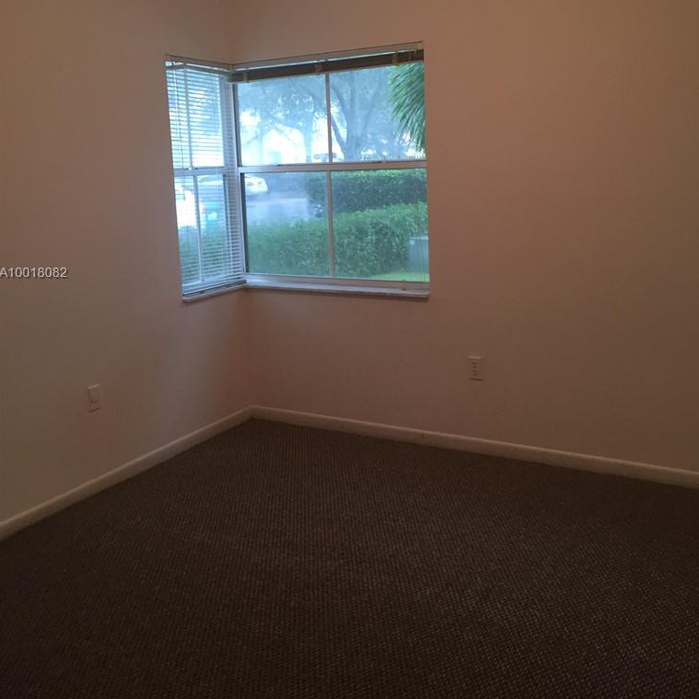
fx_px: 800
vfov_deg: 46.9
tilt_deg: -7.4
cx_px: 355
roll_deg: +1.3
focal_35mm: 35
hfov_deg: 47.2
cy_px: 274
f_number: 2.2
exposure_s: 1/30
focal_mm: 4.15
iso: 125
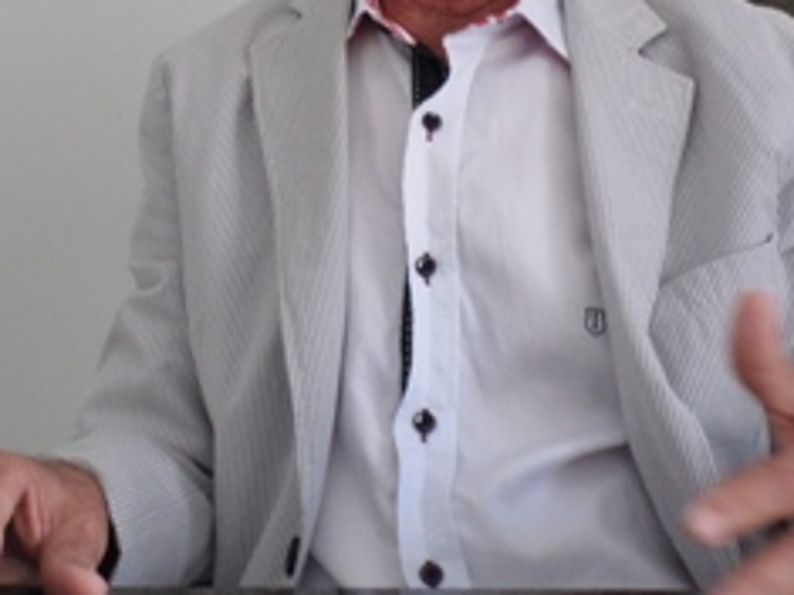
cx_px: 264
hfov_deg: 28.4
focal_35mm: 68
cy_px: -7
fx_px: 1559
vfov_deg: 20.8
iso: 160
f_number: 2.5
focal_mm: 4.5
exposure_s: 1/30
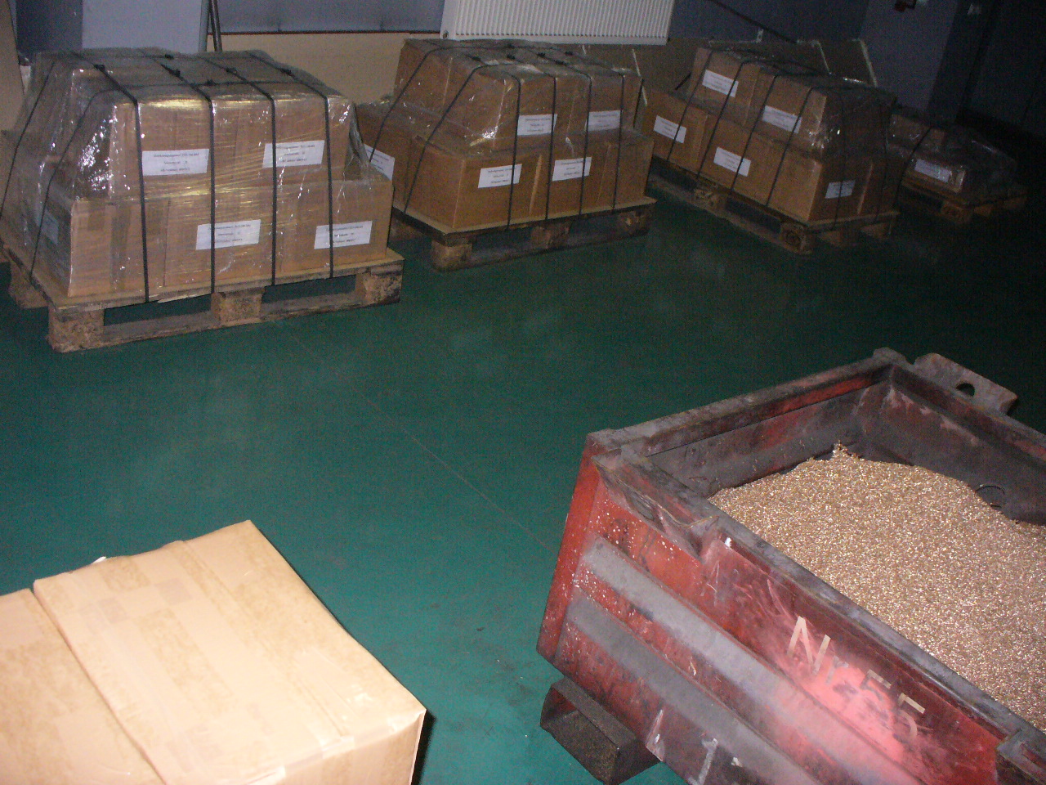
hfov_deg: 50.1
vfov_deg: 38.7
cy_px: 392
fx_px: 1118
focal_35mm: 37
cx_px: 523
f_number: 2.8
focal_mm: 6.1
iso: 400
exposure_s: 1/60
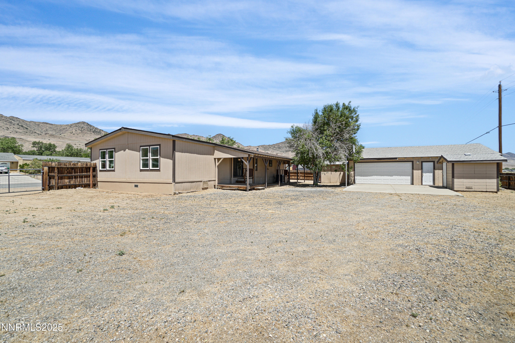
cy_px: 172
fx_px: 215
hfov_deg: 100.4
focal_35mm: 15
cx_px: 258
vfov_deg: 77.3
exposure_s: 1/60
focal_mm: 10
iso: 125
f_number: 8
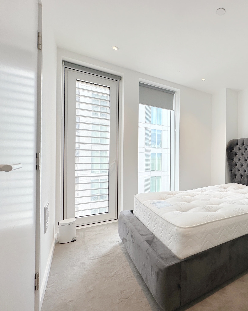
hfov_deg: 62.4
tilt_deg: -0.1
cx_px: 211
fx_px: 174
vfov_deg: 83.3
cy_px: 159
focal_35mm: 19
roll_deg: -0.6
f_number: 2.2
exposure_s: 1/100
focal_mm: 2.22
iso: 50
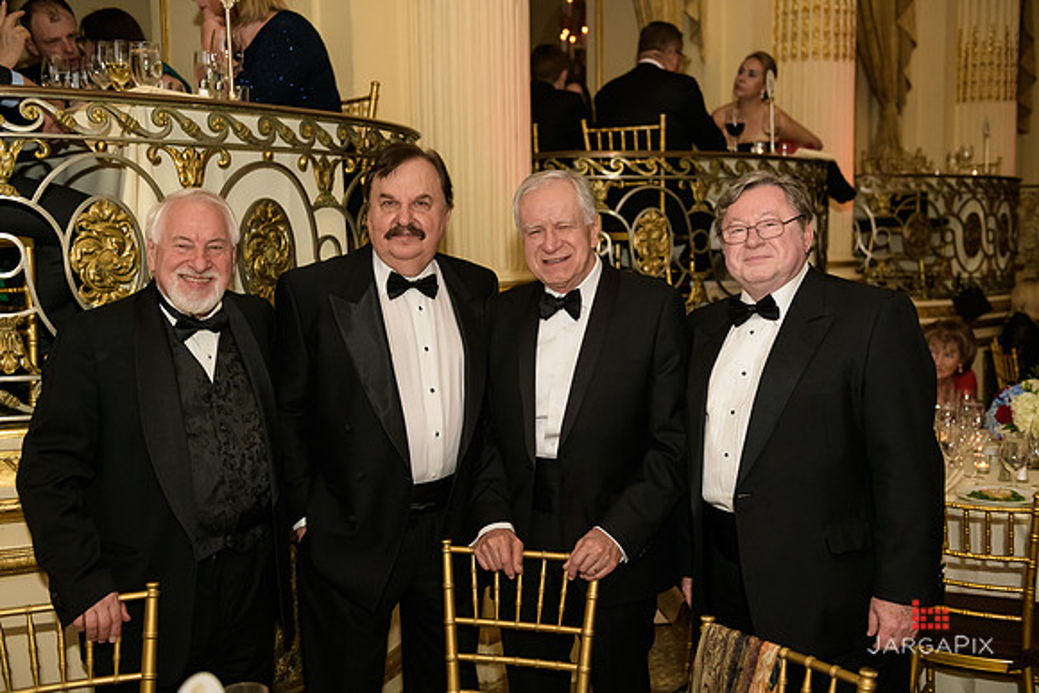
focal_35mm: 40
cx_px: 520
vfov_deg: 33.4
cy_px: 346
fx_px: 1155
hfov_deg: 48.4
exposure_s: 1/125
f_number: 3.2
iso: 1600
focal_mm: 40
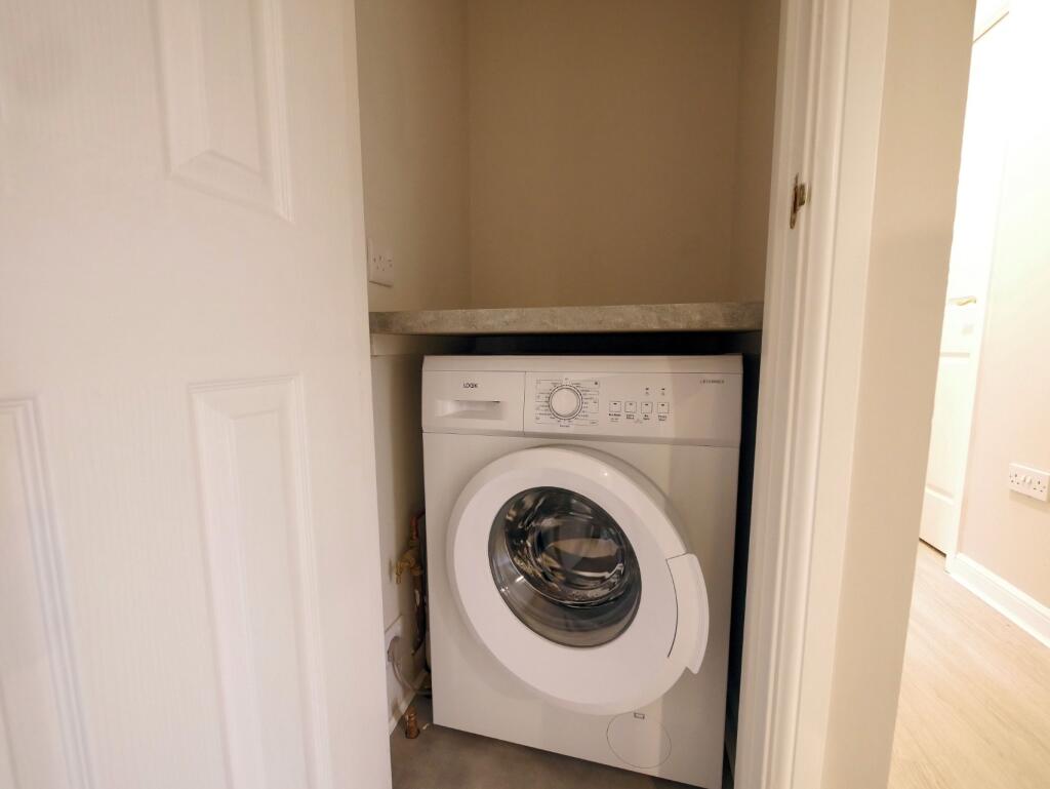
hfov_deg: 102.0
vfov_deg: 85.7
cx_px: 525
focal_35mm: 14
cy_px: 394
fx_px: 425
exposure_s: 1/40
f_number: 4
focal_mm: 7
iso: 3200
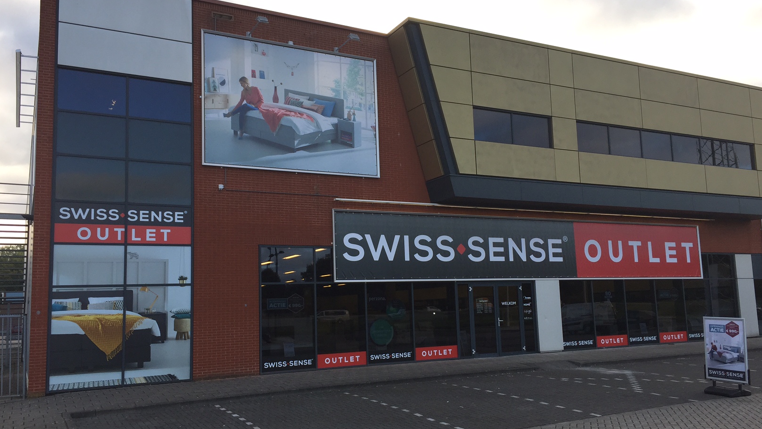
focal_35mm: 32
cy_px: 231
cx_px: 377
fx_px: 647
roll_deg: +2.4
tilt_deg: +5.9
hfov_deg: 61.0
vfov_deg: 36.7
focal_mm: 4.15
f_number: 2.2
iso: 32
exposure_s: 1/507
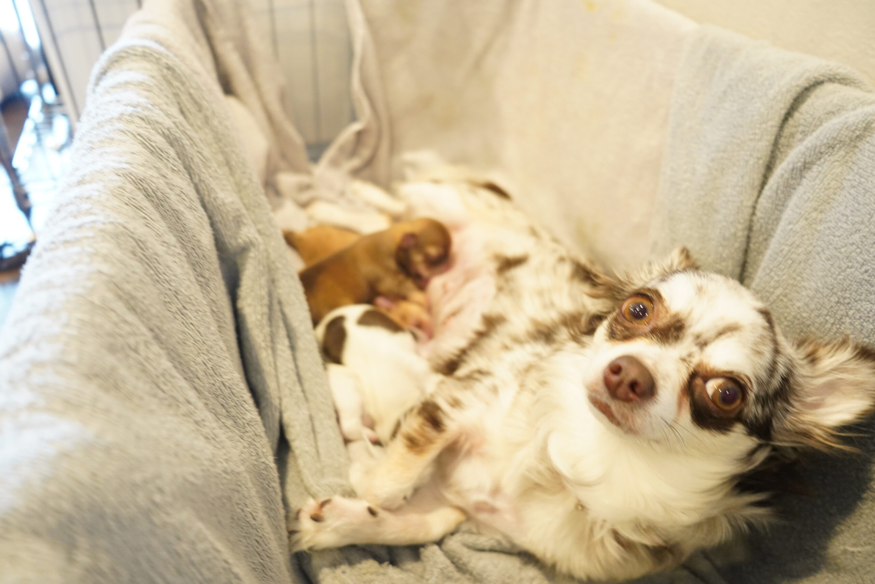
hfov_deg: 63.7
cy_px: 292
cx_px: 438
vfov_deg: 45.0
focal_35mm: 29
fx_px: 705
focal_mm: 29
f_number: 4
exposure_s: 1/30
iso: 4000
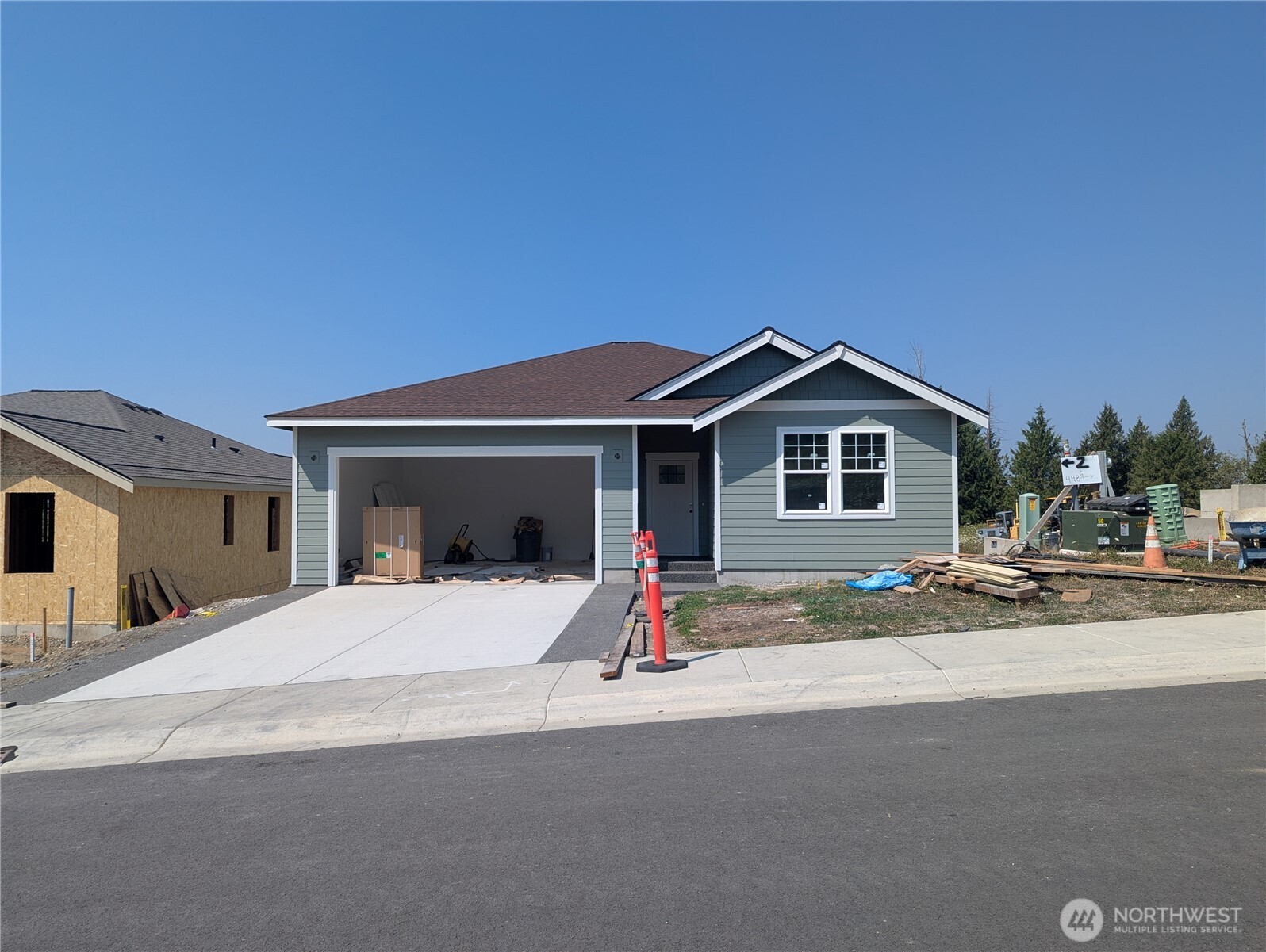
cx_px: 633
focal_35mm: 24
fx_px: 879
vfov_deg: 56.9
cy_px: 476
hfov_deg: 71.5
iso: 35
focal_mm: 6.81
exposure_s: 1/2058
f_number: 1.85
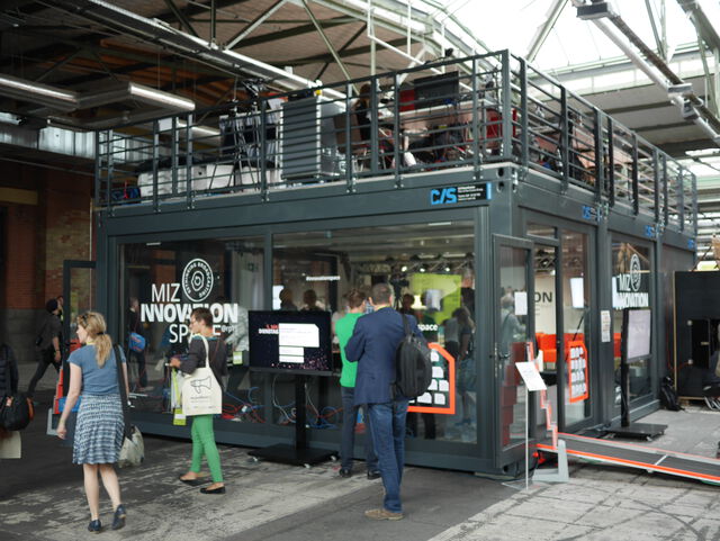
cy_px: 270
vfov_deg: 36.0
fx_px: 833
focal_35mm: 40
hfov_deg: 46.8
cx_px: 360
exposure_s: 1/60
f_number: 1.7
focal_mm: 20
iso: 320
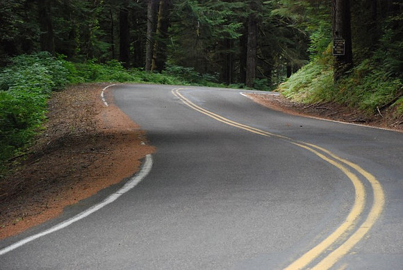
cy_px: 135
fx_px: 1514
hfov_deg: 15.2
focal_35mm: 135
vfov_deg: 10.2
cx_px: 202
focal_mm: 90
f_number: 5.6
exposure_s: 1/80
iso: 1600
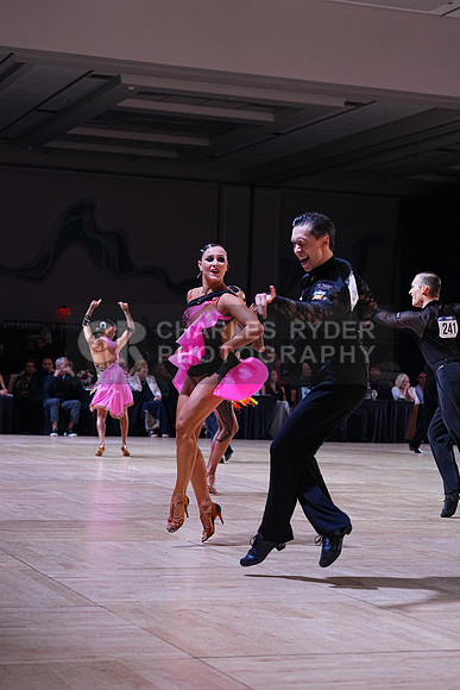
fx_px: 1437
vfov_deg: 27.0
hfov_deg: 18.2
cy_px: 345
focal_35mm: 75
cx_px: 230
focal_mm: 75
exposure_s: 1/400
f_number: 4
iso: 1250
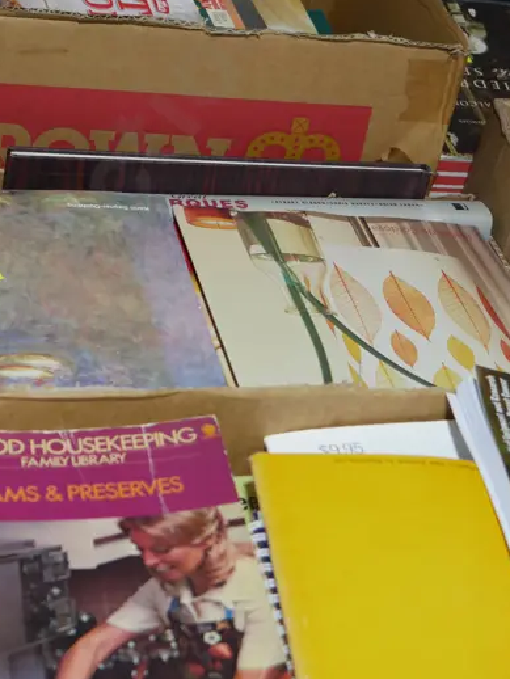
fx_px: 1551
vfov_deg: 24.6
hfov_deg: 18.5
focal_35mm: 79
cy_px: 229
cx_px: 86
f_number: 4.5
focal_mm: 20
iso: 320
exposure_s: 1/60
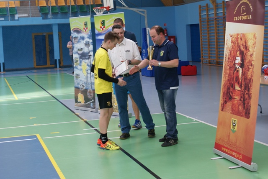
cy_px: 90
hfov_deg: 29.8
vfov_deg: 20.2
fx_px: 503
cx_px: 134
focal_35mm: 68
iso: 250
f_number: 5.6
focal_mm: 45
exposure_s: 1/80
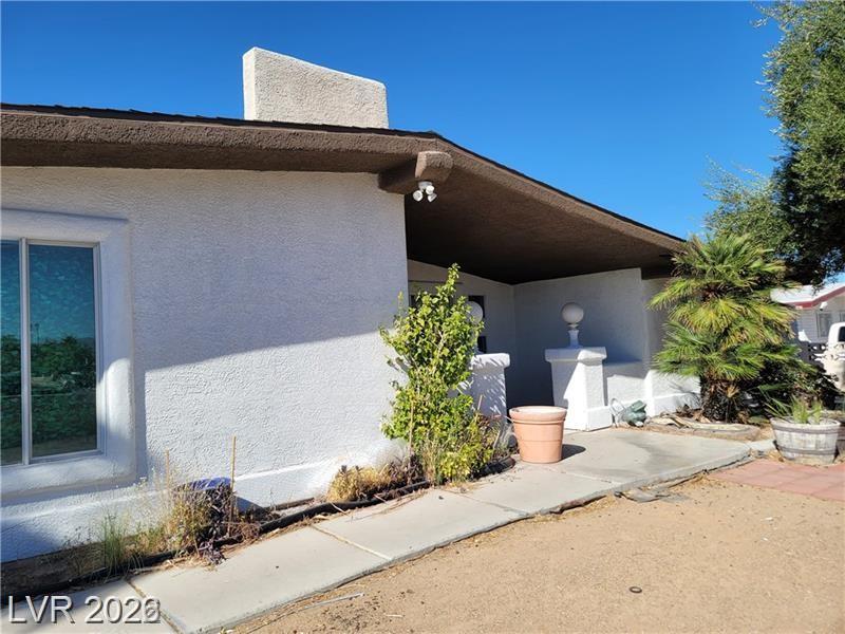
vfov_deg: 54.9
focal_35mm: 25
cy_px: 317
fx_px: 610
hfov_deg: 69.4
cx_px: 422
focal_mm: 7
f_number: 1.8
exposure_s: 1/997
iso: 20
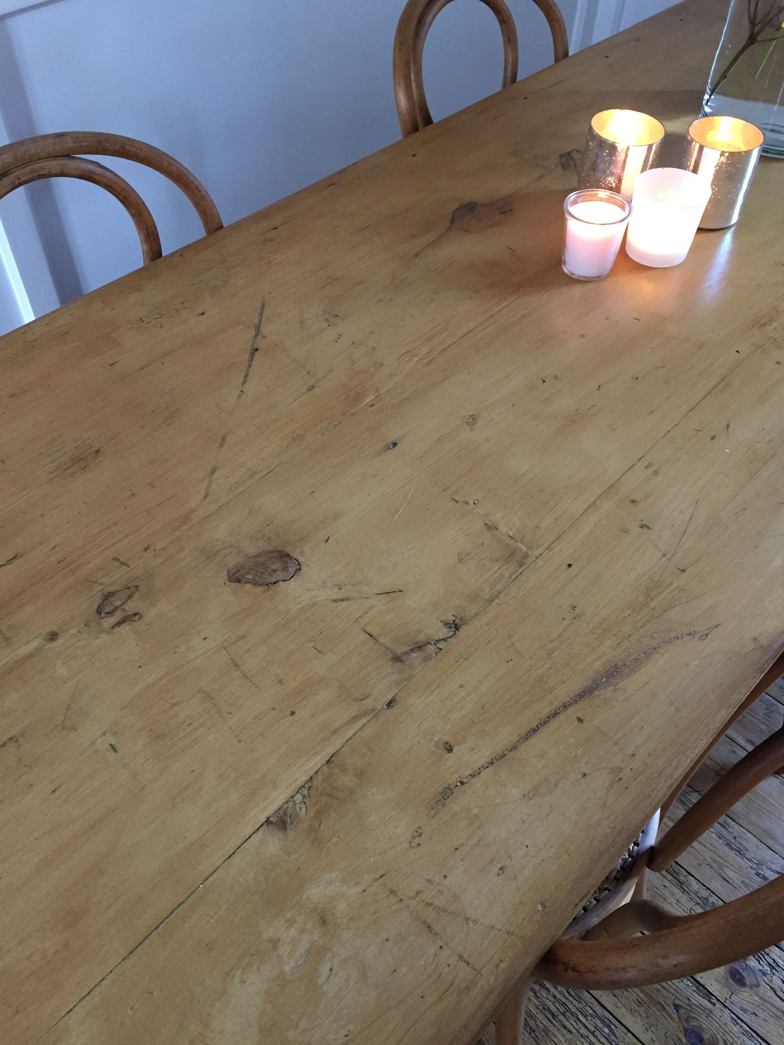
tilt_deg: -49.8
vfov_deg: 61.7
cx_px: 392
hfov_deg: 48.2
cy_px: 522
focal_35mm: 29
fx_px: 876
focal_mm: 4.15
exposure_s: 1/33
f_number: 2.2
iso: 250
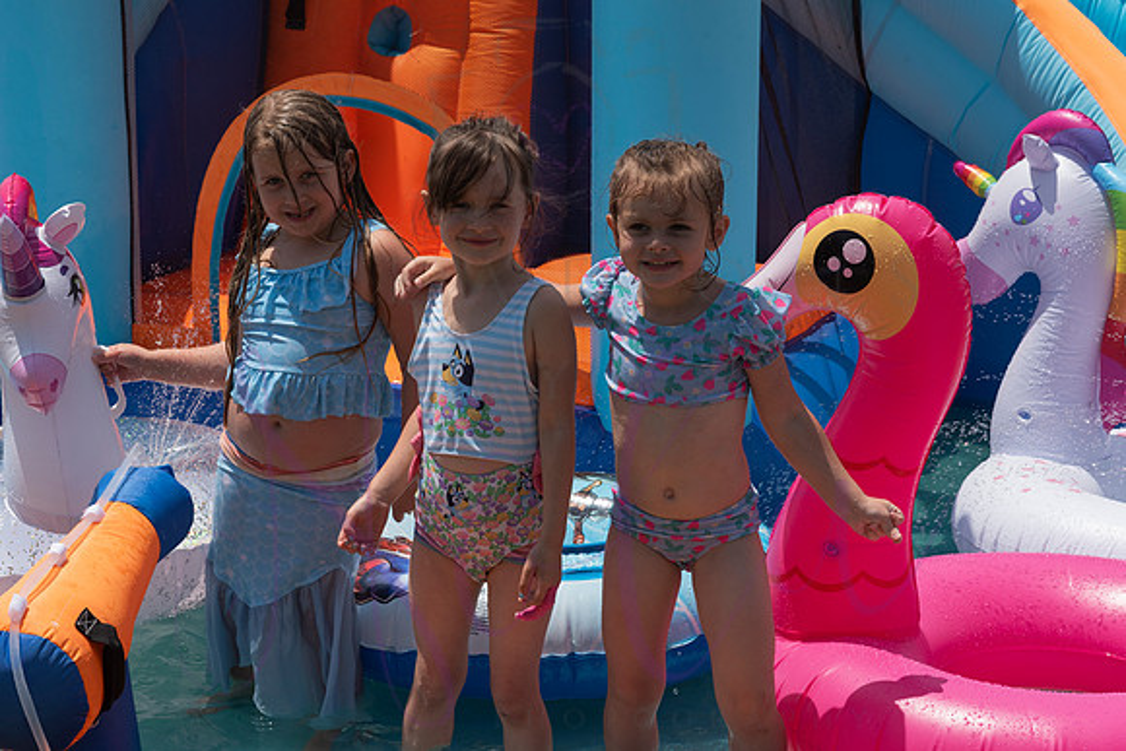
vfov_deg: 14.8
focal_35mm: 92
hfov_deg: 22.1
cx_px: 593
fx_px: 2885
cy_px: 356
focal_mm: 85
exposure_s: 1/800
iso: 400
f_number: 11
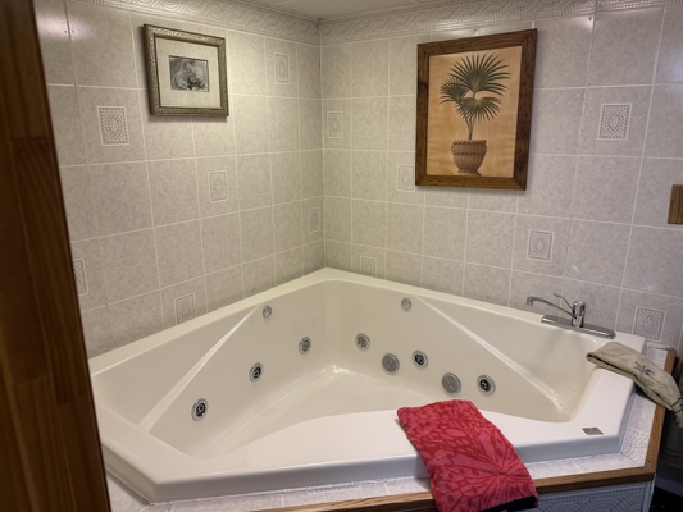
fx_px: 474
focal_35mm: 24
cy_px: 256
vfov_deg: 56.8
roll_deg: +0.0
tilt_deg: -16.3
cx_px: 342
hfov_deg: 71.6
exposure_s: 1/60
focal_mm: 6.76
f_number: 1.78
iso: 250
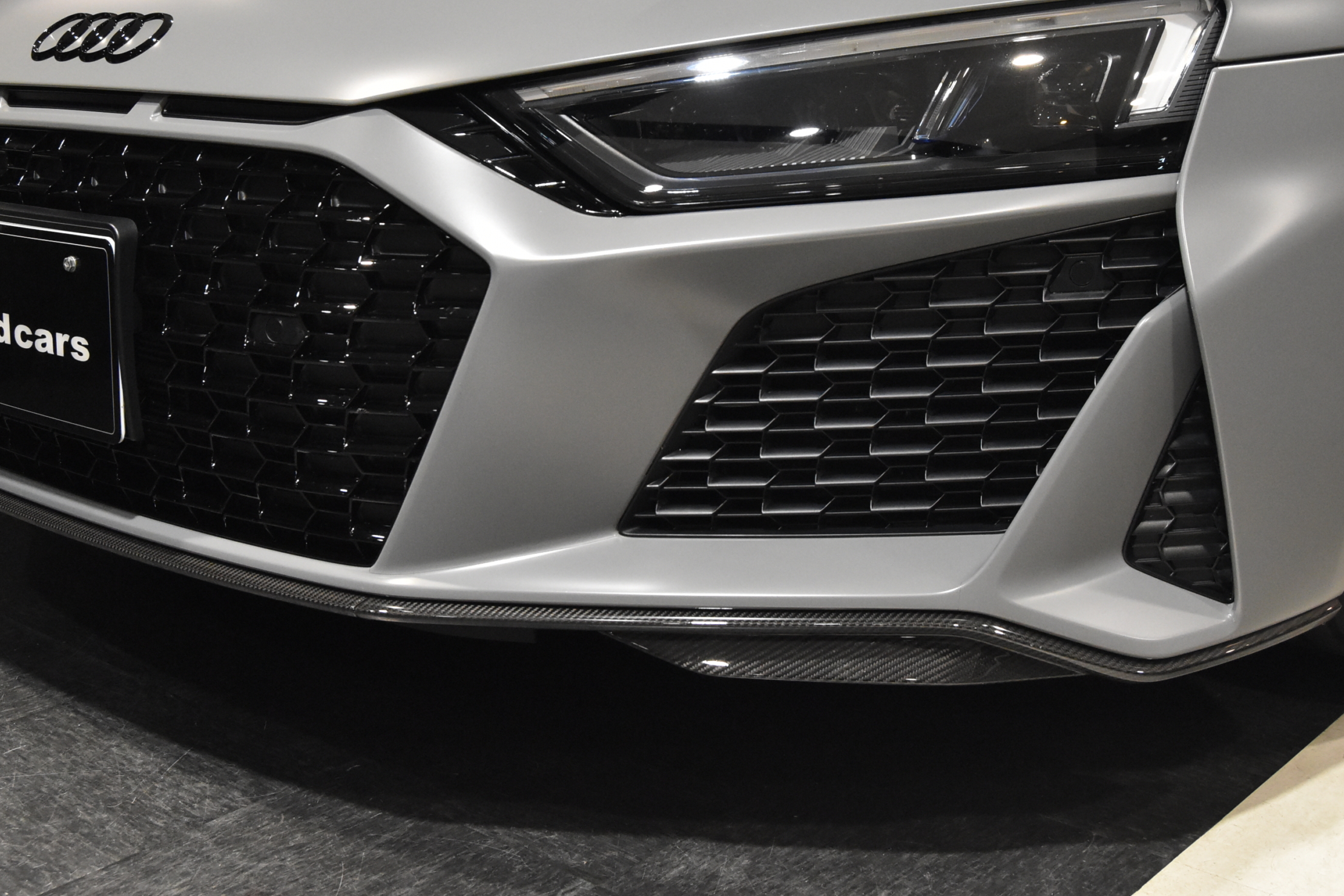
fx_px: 1680
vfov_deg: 29.8
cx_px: 601
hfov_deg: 43.5
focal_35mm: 45
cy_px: 397
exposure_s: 1/40
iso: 3600
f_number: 8
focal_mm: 26
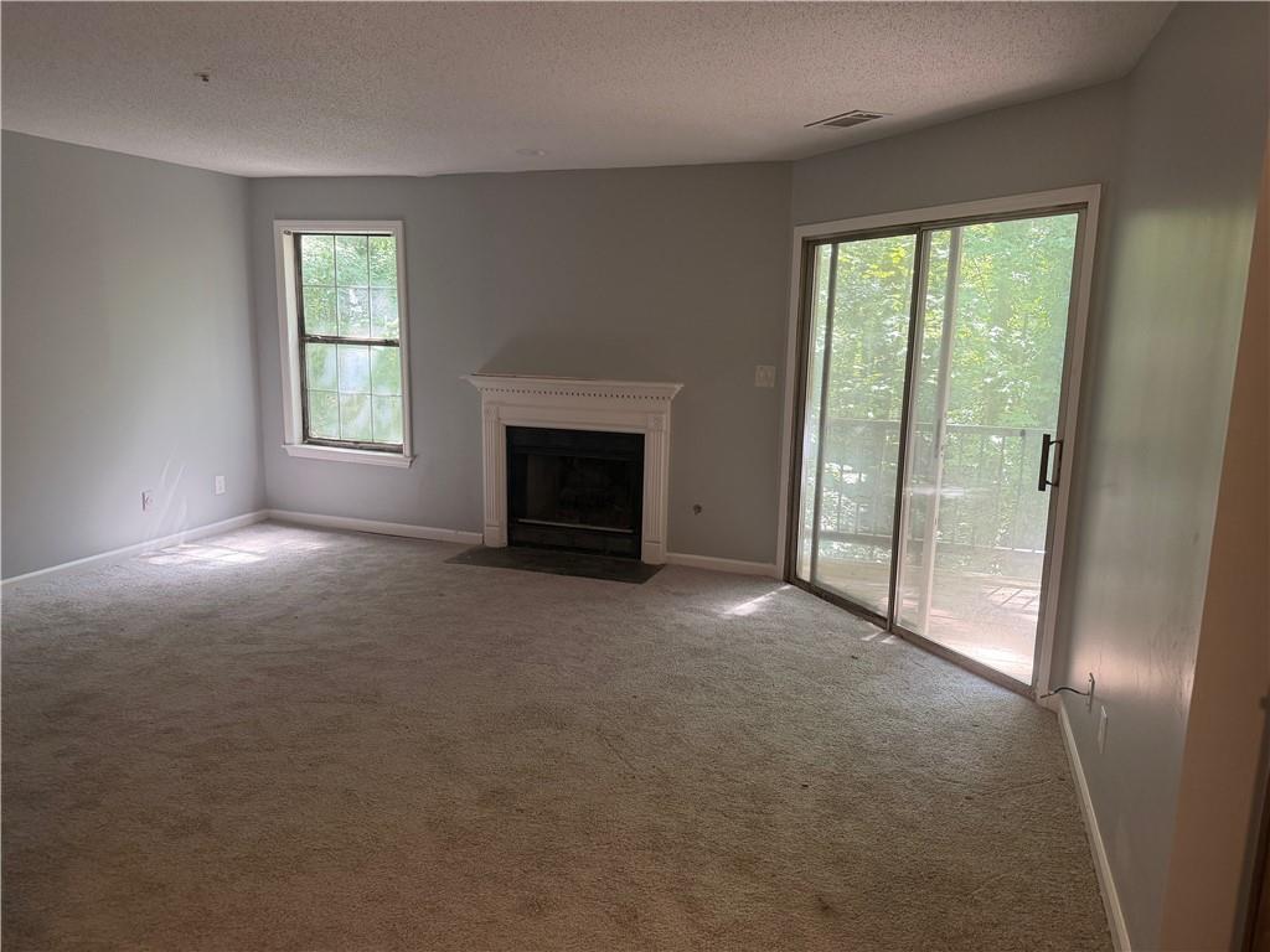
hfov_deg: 71.6
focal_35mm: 24
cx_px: 635
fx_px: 881
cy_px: 476
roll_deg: -2.8
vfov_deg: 56.8
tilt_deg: -10.7
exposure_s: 1/120
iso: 250
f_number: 1.78
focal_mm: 6.76
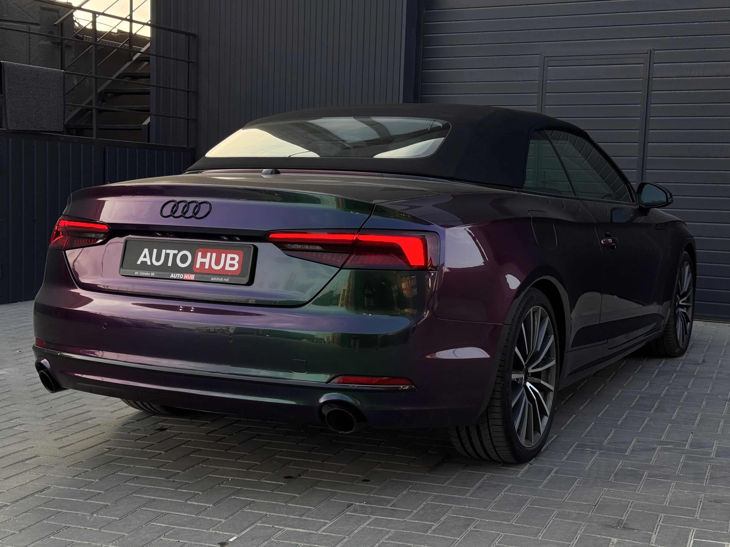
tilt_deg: -5.1
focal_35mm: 48
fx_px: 1012
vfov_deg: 30.3
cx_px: 365
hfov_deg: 39.7
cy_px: 274
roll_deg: -1.6
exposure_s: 1/436
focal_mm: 6.76
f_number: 1.78
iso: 64
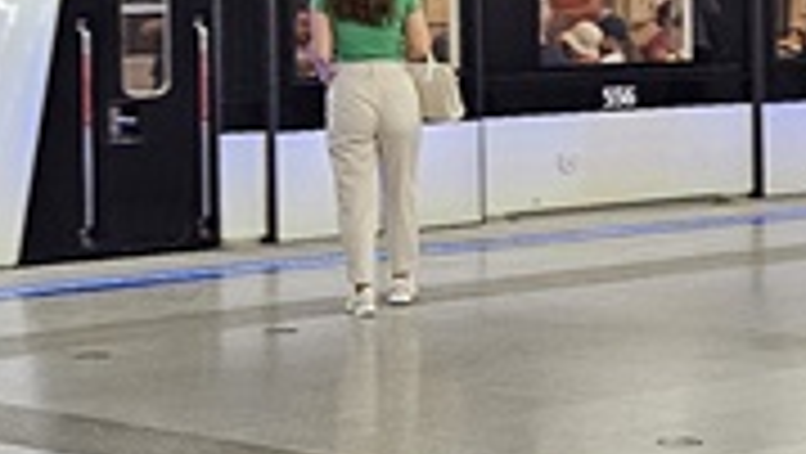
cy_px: -94
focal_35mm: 140
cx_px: 423
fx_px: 2994
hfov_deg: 15.3
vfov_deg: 8.6
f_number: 1.8
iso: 250
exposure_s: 1/120
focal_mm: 5.4
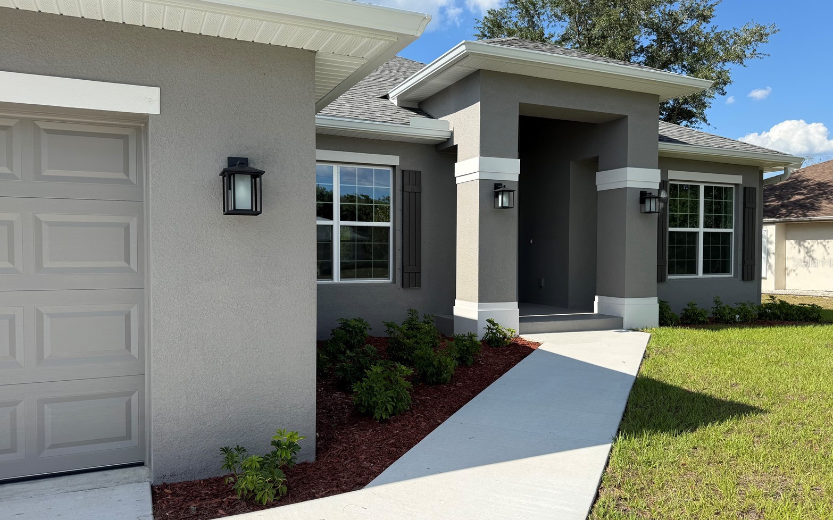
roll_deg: -0.5
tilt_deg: -1.3
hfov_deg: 70.4
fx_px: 590
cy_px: 262
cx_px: 418
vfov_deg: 47.6
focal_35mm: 26
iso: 80
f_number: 1.78
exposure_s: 1/3279
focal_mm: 6.76
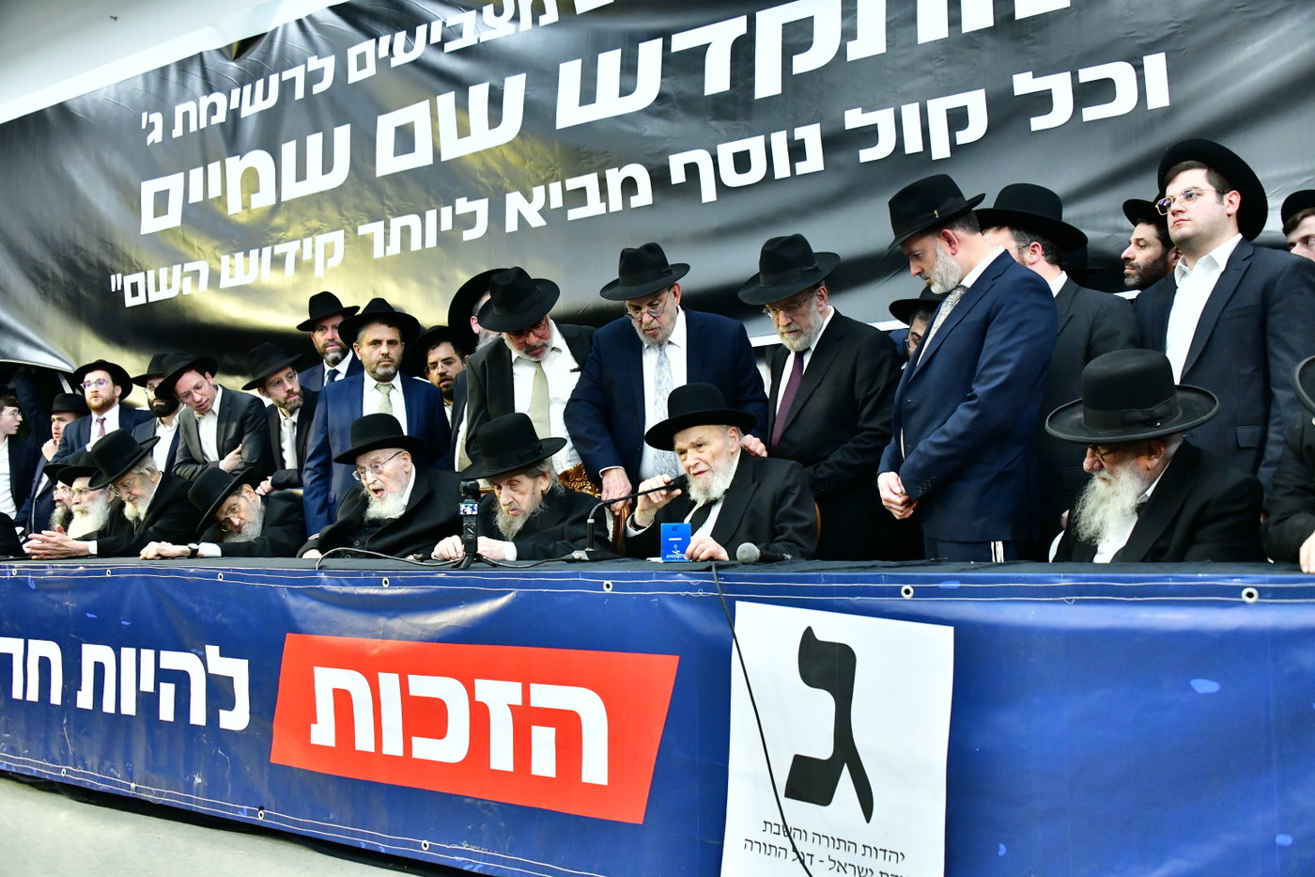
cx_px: 658
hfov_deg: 58.7
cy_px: 438
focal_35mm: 32
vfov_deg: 41.1
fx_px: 1169
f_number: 5.6
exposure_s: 1/250
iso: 4000
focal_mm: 32
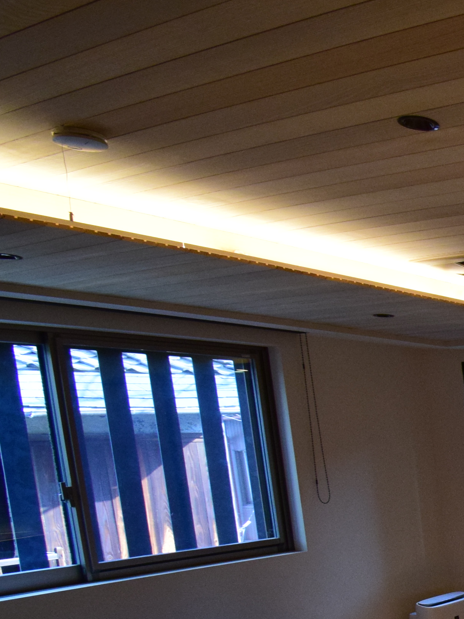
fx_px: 715
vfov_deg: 42.9
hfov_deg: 22.6
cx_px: 816
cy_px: 557
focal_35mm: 40
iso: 1600
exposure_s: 1/90
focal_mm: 10
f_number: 6.7
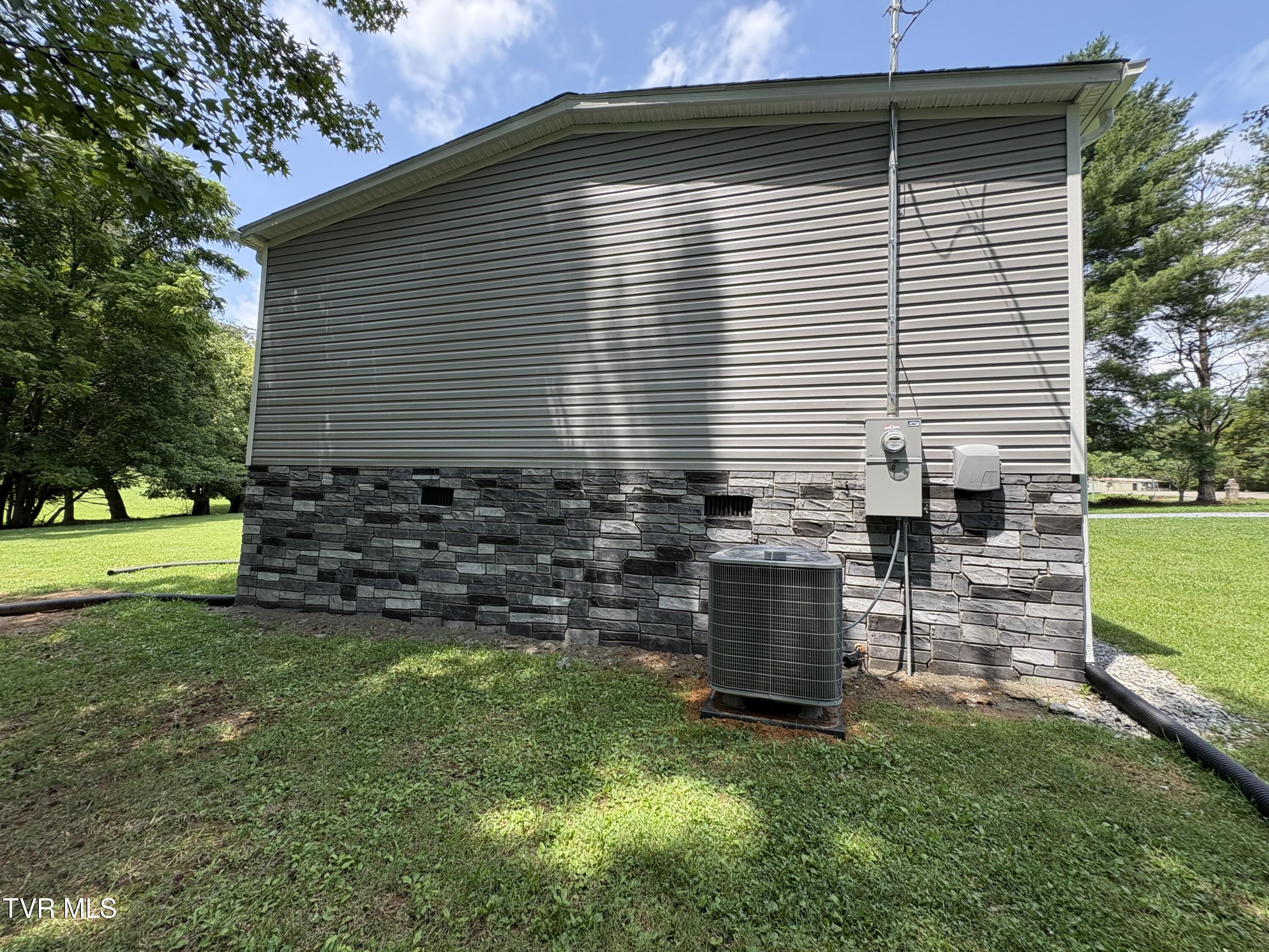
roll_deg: -0.8
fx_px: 513
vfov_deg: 85.7
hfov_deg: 102.1
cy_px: 476
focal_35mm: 14
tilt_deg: +4.1
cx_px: 634
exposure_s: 1/476
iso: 40
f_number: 2.2
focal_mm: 2.22
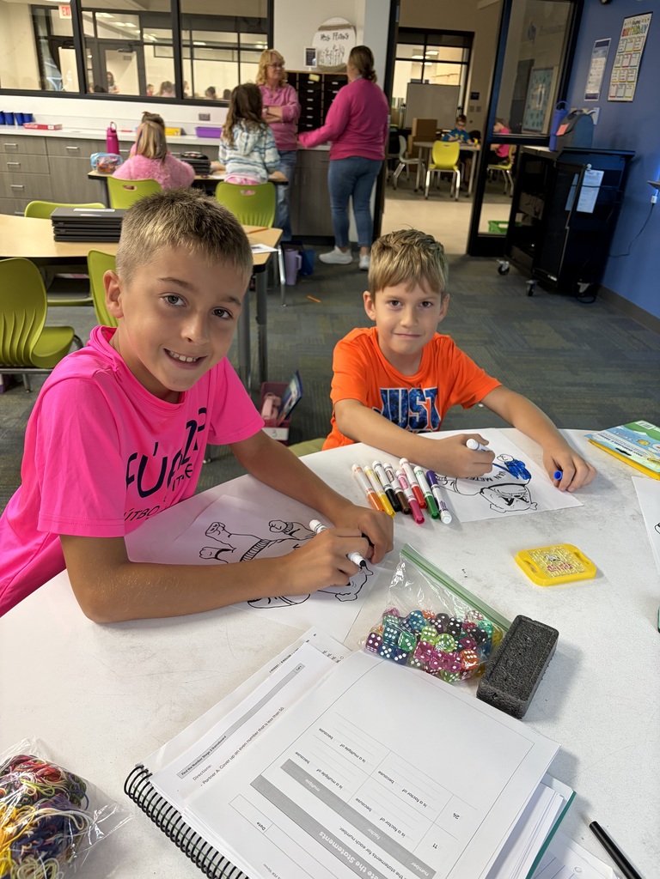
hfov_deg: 53.1
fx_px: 661
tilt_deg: -27.0
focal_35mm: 26
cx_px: 330
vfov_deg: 67.3
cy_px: 440
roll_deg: -2.4
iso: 160
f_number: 1.6
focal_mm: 5.96
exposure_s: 1/60
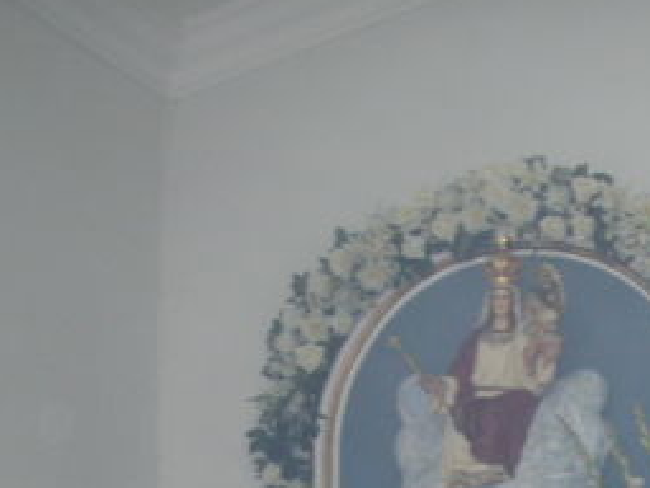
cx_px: 564
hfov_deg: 20.3
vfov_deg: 15.1
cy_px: 577
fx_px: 1784
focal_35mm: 95
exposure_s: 1/30
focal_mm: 6.7
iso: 160
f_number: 3.5
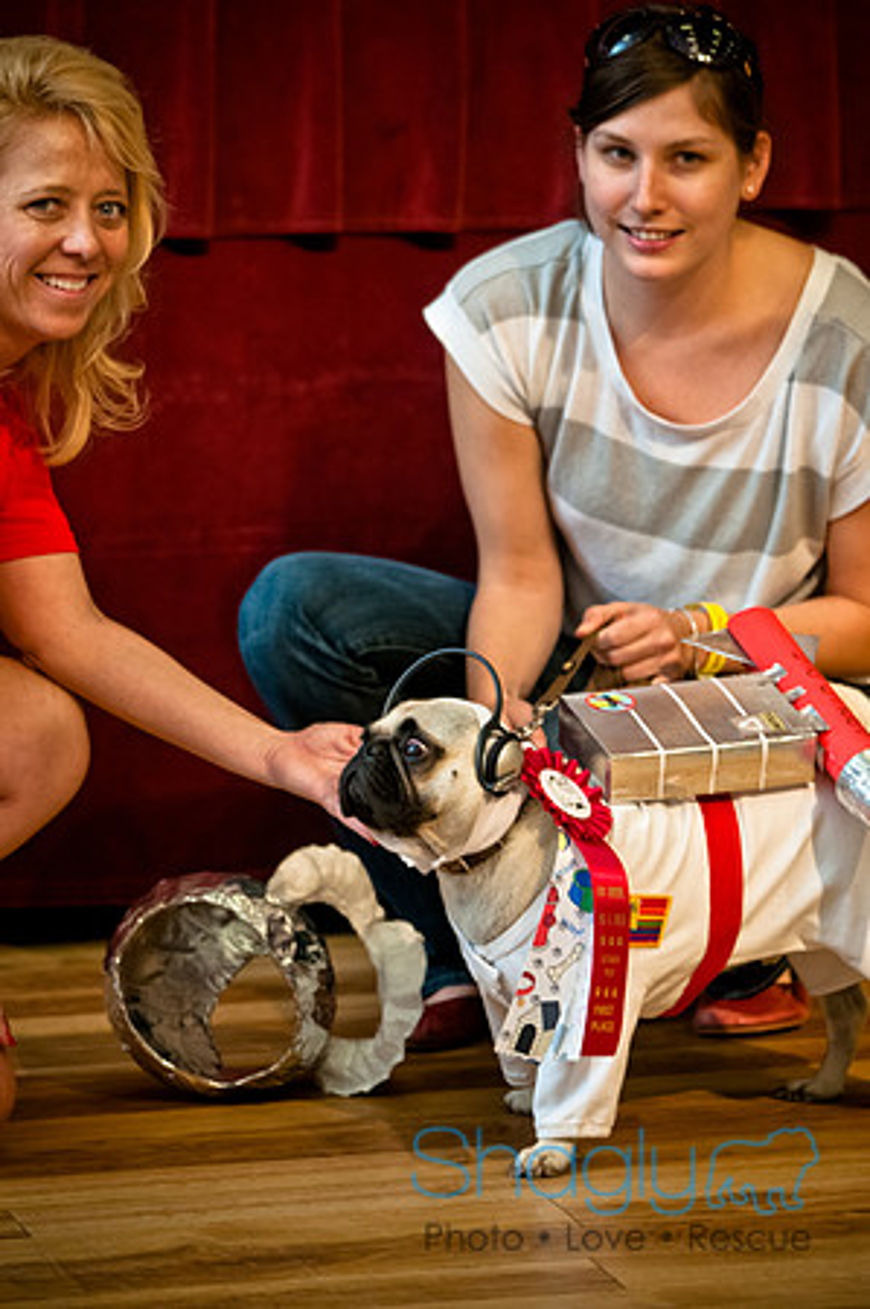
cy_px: 654
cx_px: 435
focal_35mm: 202
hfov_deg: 6.8
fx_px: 7357
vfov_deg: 10.2
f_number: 2.8
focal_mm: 135
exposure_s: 1/125
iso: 200
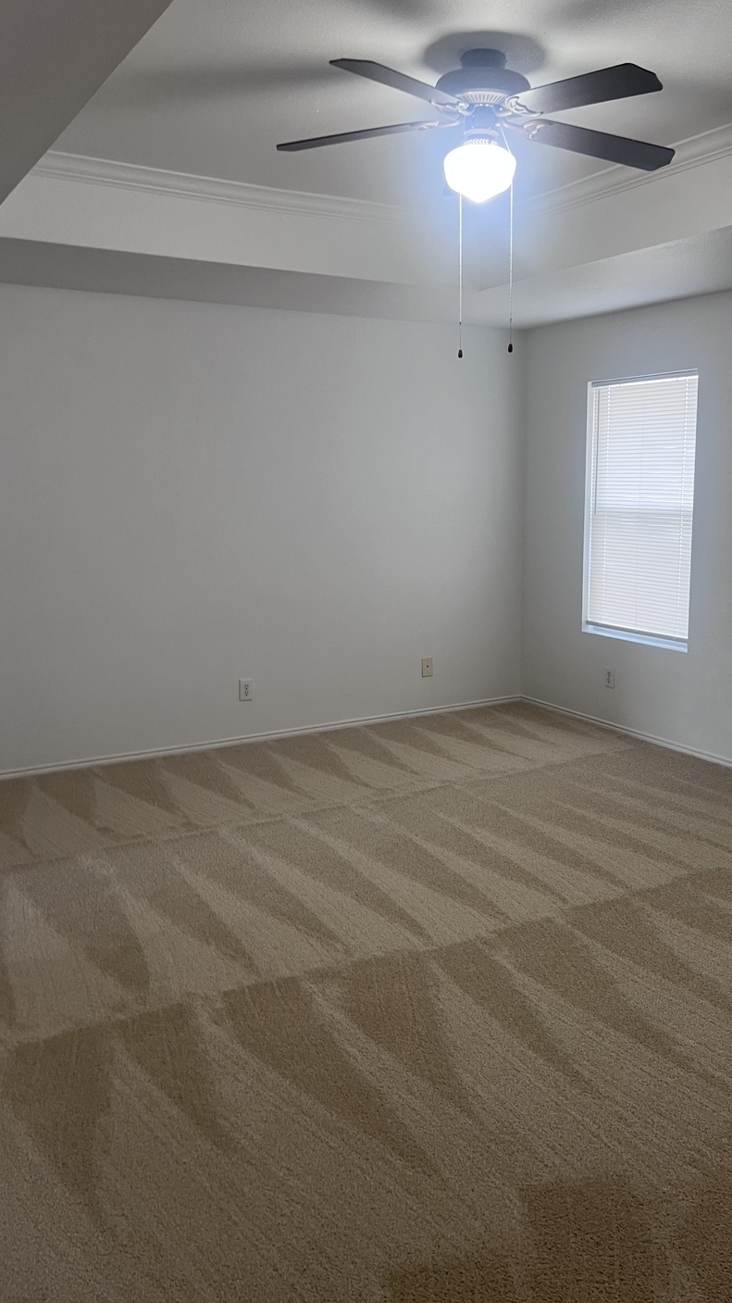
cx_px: 453
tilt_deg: -7.8
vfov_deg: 66.1
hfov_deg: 39.9
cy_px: 654
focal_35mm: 29
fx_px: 1001
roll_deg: +0.6
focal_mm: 5.7
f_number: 1.5
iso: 80
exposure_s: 1/60
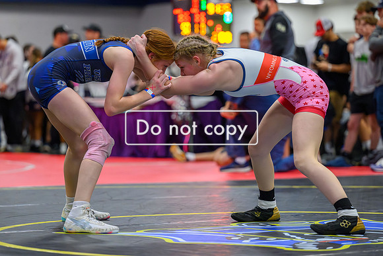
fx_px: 1582
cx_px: 183
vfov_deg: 9.2
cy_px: 127
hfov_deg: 13.8
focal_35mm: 149
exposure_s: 1/800
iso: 11400
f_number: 2.8
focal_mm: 130
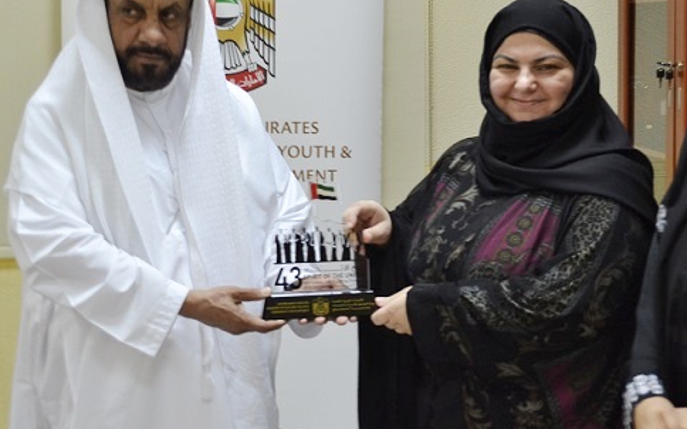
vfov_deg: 18.5
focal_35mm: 70
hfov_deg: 29.3
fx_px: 1310
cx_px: 402
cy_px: 124
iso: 560
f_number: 4.5
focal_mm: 30
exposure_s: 1/15
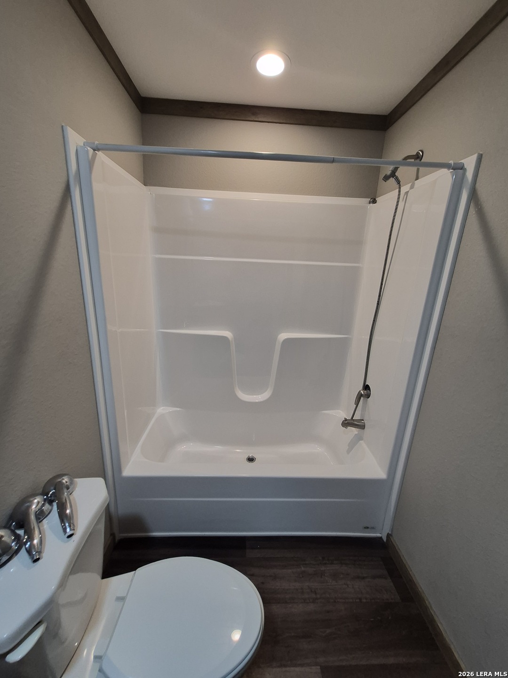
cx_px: 254
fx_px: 254
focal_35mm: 13
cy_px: 339
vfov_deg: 106.2
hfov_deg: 89.9
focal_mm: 1.74
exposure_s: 1/60
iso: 200
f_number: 2.2
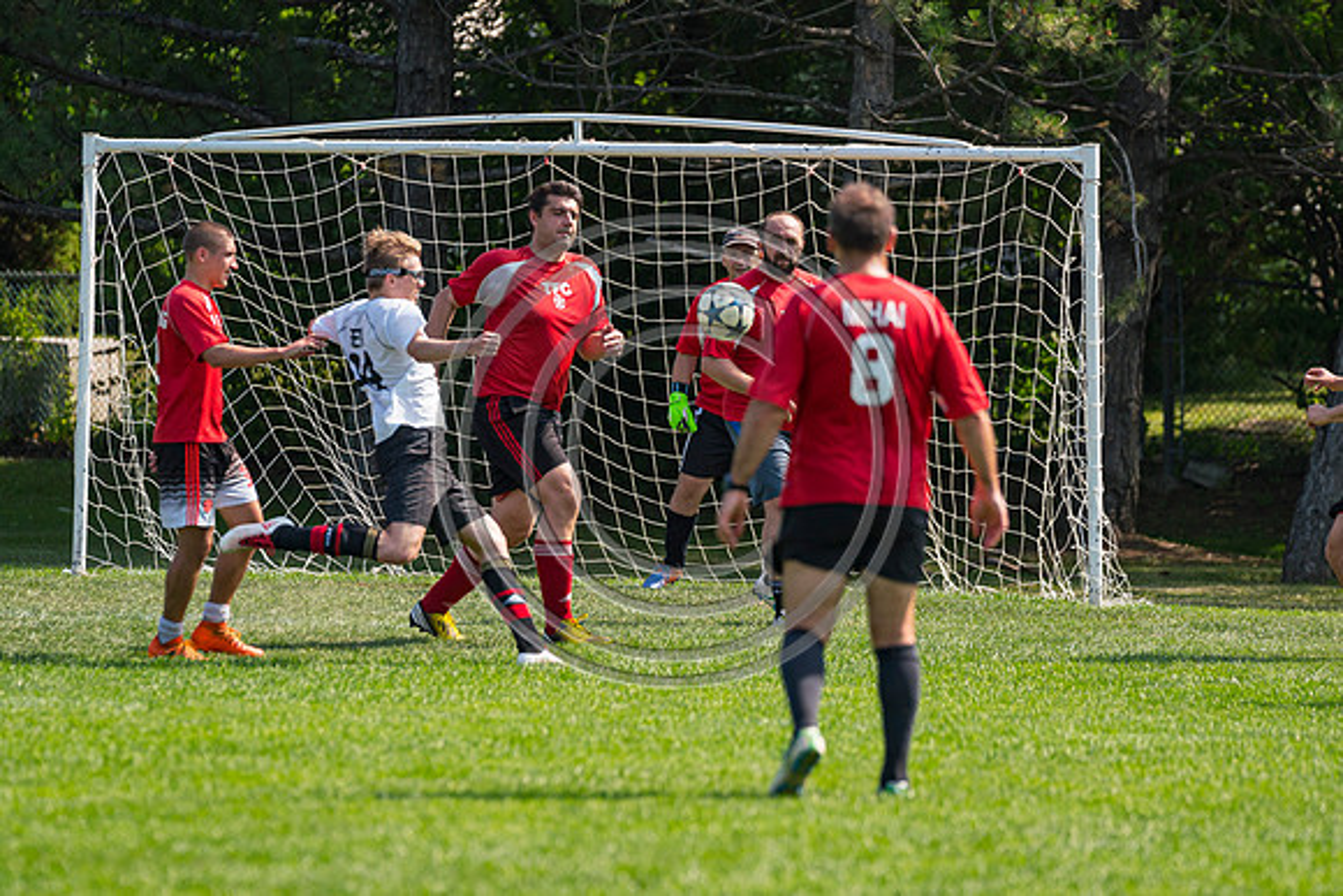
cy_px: 448
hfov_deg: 6.9
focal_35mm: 297
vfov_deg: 4.6
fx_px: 11082
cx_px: 672
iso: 400
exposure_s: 1/3200
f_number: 3.2
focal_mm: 198
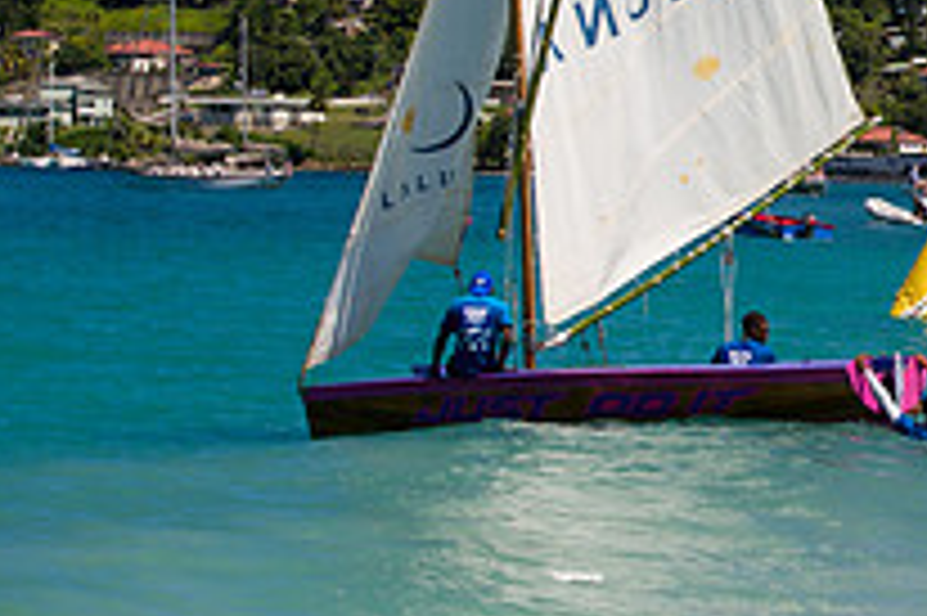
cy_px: 85
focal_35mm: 197
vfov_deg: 6.9
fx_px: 5069
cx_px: 1282
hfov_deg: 10.2
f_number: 8
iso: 100
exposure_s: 1/1250
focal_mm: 70
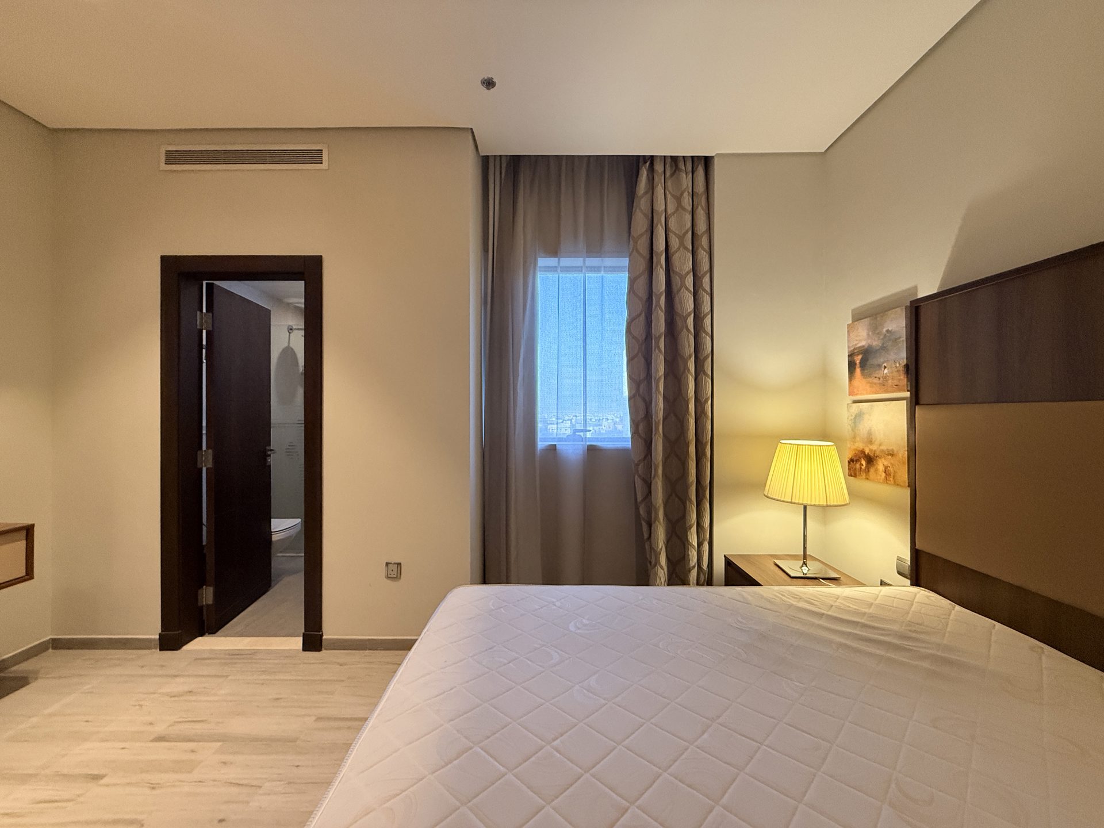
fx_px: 446
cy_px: 414
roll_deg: -0.1
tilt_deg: +0.1
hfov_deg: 102.1
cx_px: 552
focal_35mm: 14
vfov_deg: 85.7
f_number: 2.2
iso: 400
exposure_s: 1/120
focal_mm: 2.22
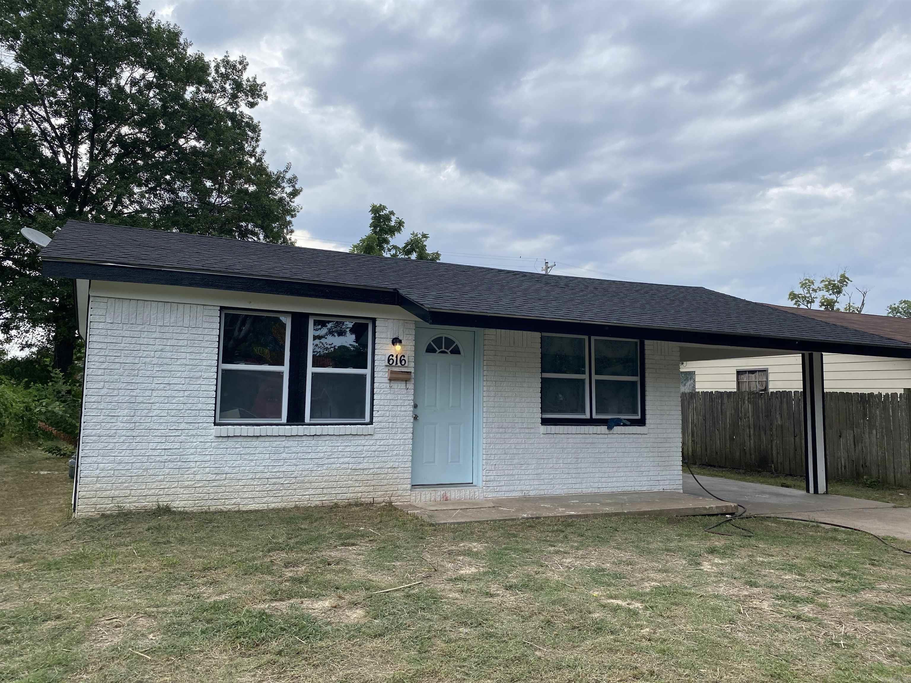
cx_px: 456
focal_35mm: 26
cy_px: 342
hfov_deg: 67.3
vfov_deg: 53.1
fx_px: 684
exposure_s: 1/1808
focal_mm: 4.25
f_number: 1.8
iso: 32
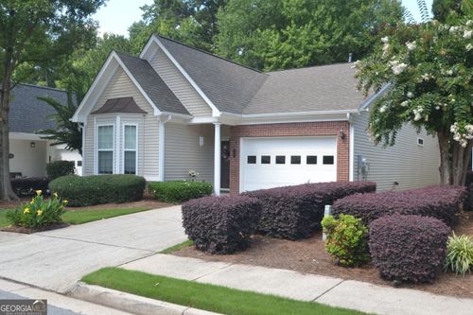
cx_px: 236
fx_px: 433
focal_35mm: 33
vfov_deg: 39.9
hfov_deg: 57.2
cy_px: 158
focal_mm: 22
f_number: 5.6
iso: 140
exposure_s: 1/125
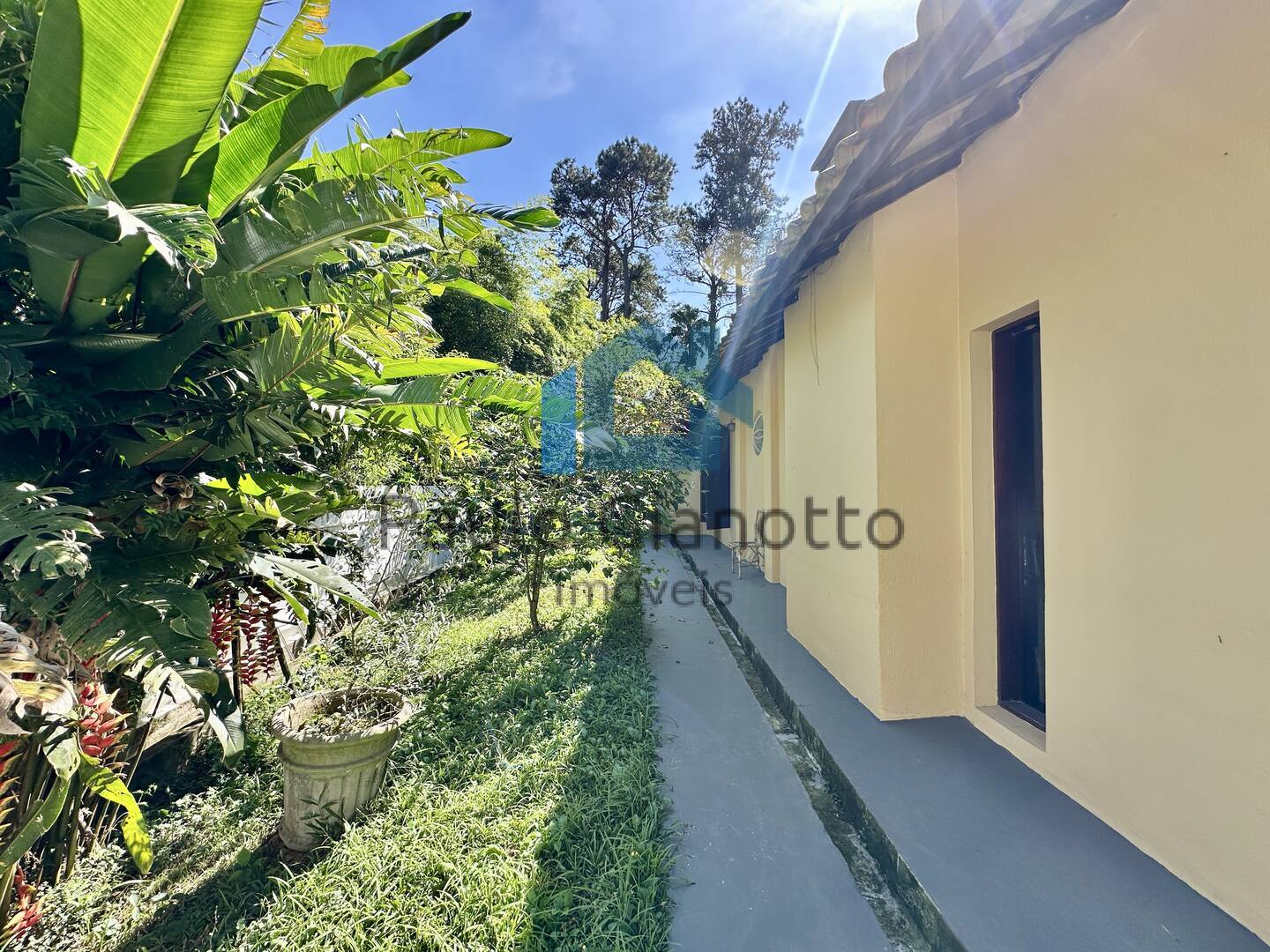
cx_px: 635
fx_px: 514
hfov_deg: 102.1
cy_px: 476
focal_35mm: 14
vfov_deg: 85.7
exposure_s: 1/558
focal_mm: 2.22
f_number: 2.2
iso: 40
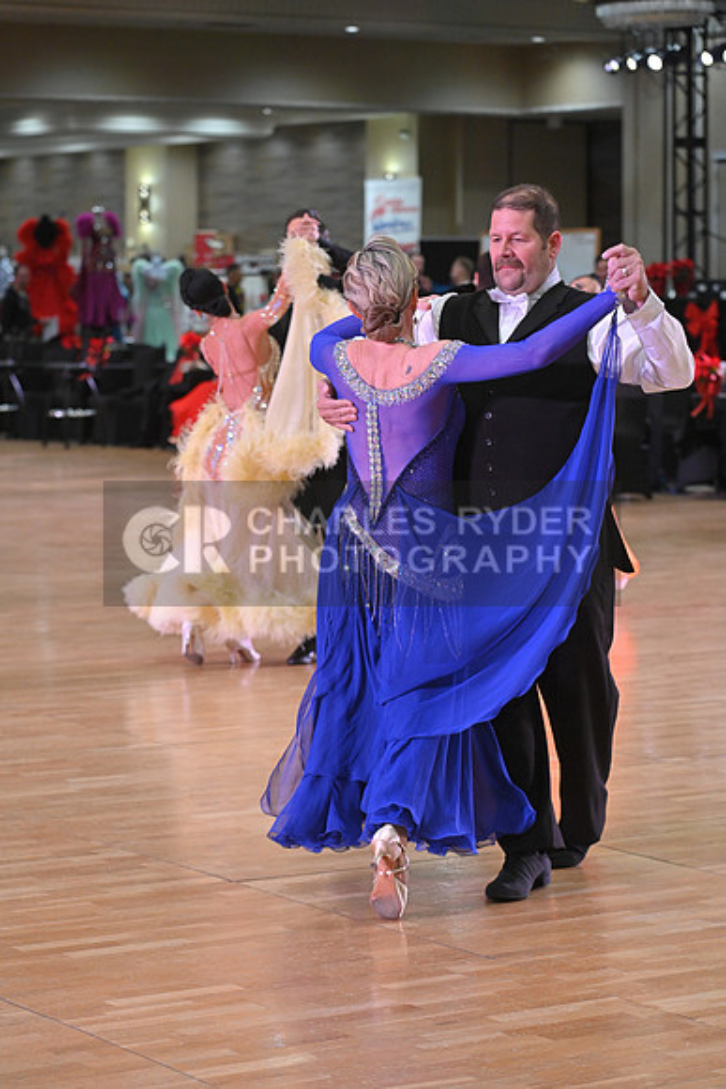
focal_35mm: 105
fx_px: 3174
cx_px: 363
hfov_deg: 13.0
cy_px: 544
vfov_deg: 19.5
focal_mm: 105
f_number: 5
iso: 2500
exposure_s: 1/400
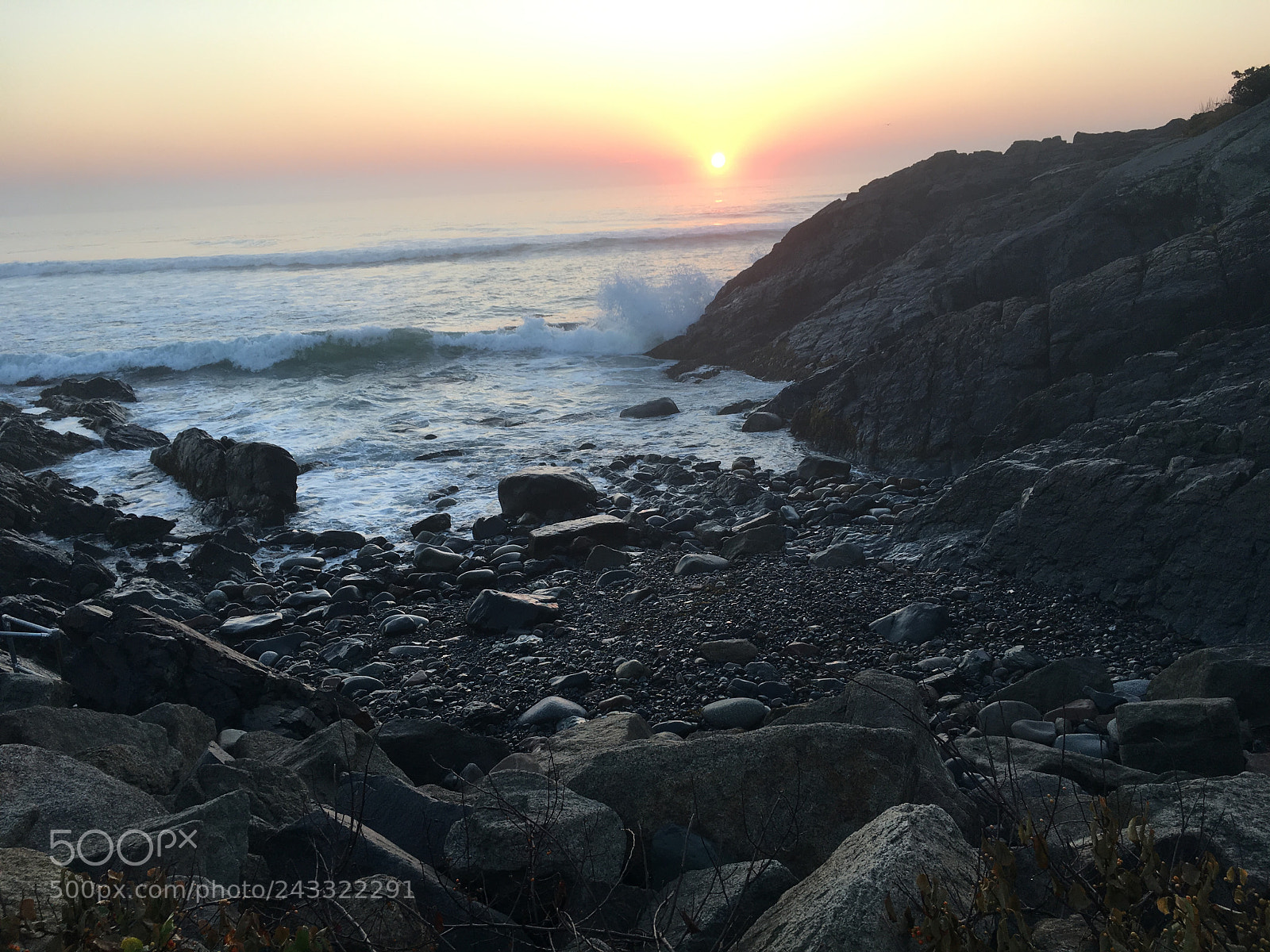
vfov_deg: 48.2
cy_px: 476
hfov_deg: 61.7
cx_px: 635
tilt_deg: -13.8
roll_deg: +3.2
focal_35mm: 29
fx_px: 1064
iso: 25
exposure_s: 1/136
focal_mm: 4.15
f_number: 2.2
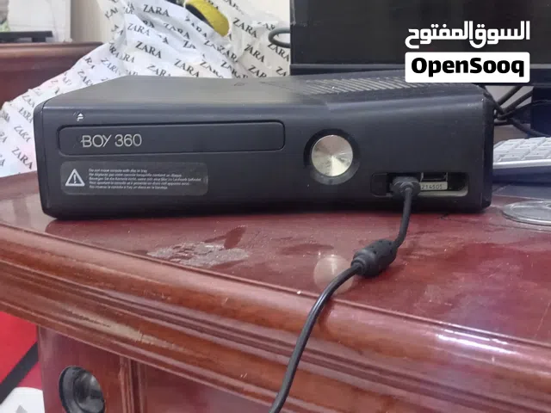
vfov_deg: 28.0
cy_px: 206
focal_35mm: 52
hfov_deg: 36.8
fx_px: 828
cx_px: 276
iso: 357
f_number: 1.8
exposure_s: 1/25
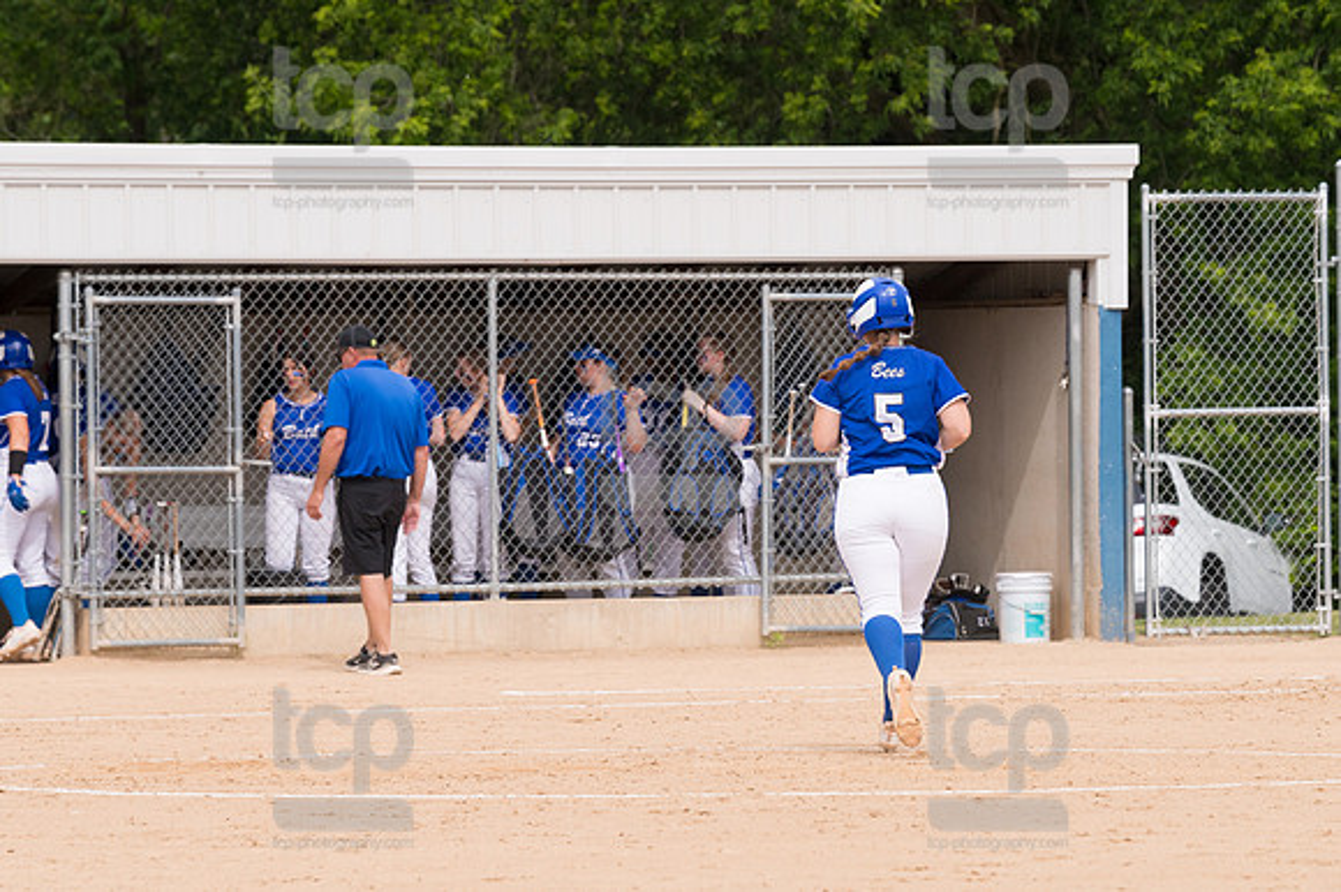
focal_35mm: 300
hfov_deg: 6.9
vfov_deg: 4.6
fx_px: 11168
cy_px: 446
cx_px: 670
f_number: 5.6
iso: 320
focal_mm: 200
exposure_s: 1/1600
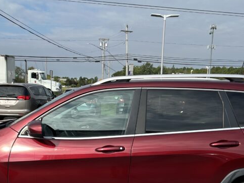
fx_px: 388
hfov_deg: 34.9
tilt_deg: -8.7
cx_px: 109
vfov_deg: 26.3
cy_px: 134
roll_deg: -1.7
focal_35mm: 55
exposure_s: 1/3356
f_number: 1.5
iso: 50
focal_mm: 5.7
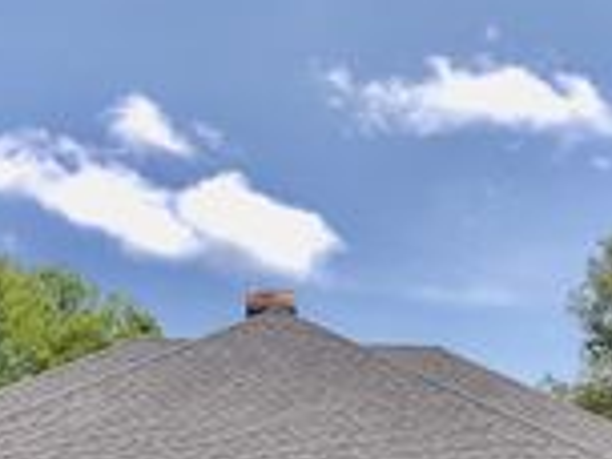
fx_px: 1627
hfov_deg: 21.3
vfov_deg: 15.1
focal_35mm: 92
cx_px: 334
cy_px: 642
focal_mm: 3.99
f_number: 1.8
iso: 20
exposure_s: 1/1675
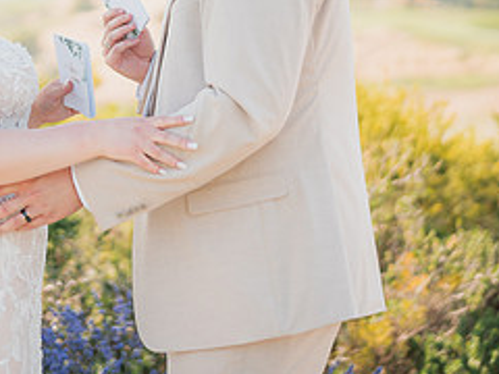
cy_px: 32
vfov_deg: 12.7
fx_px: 1672
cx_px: 119
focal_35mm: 116
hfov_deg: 16.9
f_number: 1.4
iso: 125
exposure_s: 1/2500
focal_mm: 50
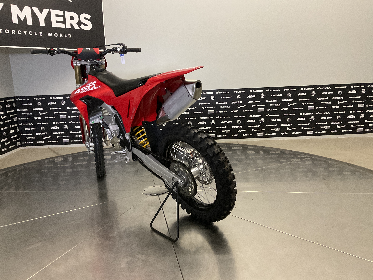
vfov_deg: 48.2
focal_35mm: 29
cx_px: 186
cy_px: 140
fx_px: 312
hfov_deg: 61.7
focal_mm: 3
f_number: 1.8
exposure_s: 1/60
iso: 200
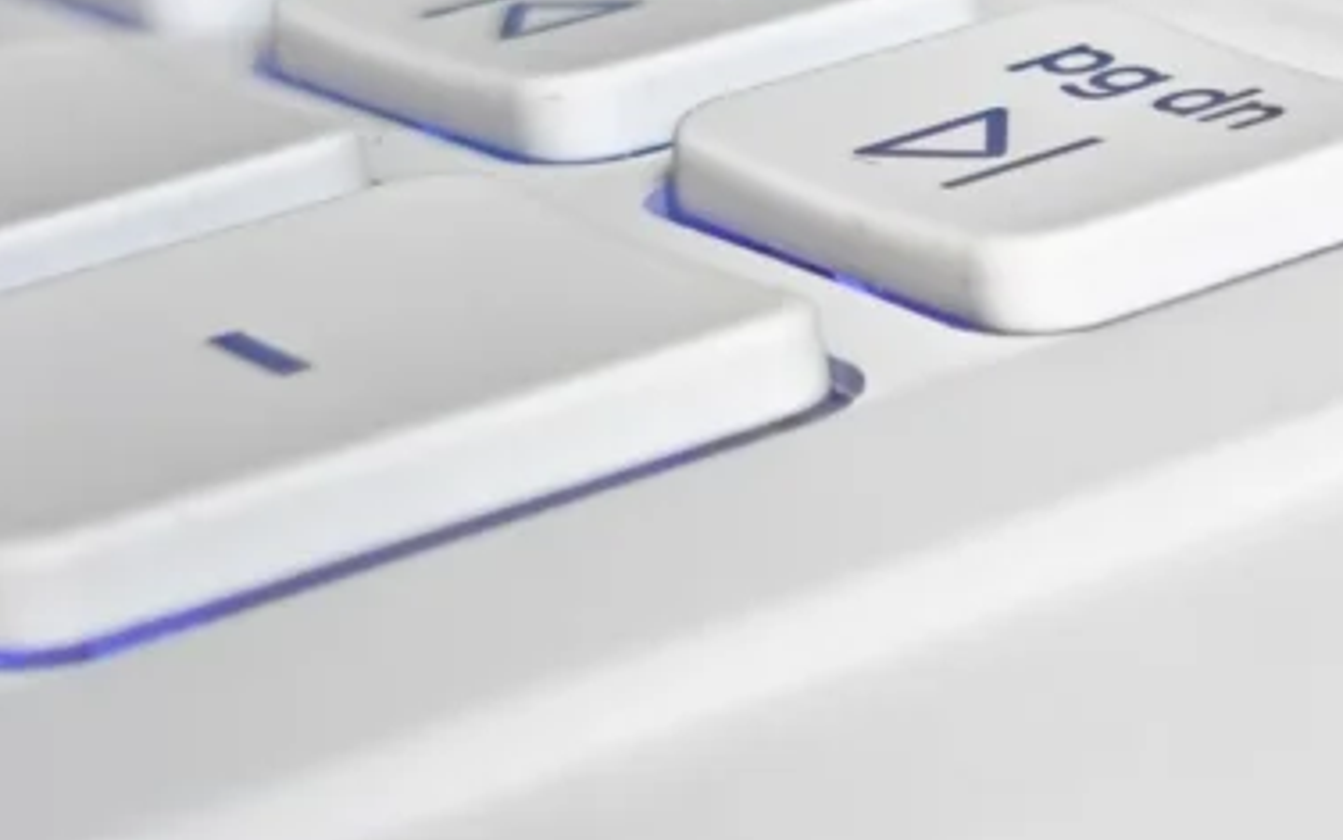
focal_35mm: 161
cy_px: 39
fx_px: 5893
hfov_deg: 12.5
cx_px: 1811
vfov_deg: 8.1
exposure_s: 1/150
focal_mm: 5.4
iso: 50
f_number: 2.8
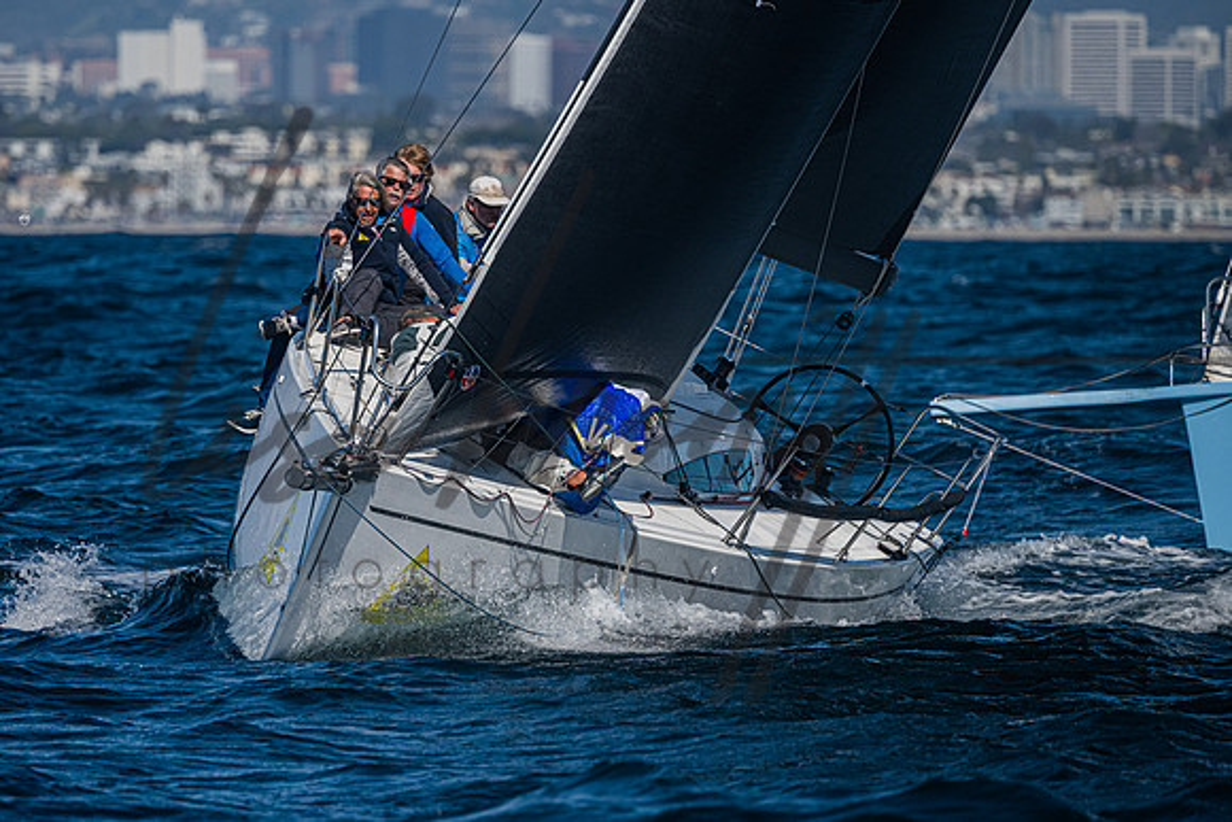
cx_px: 523
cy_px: 446
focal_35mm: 478
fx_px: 16378
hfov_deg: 4.3
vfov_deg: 2.9
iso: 400
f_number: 6.3
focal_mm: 400
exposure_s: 1/8000
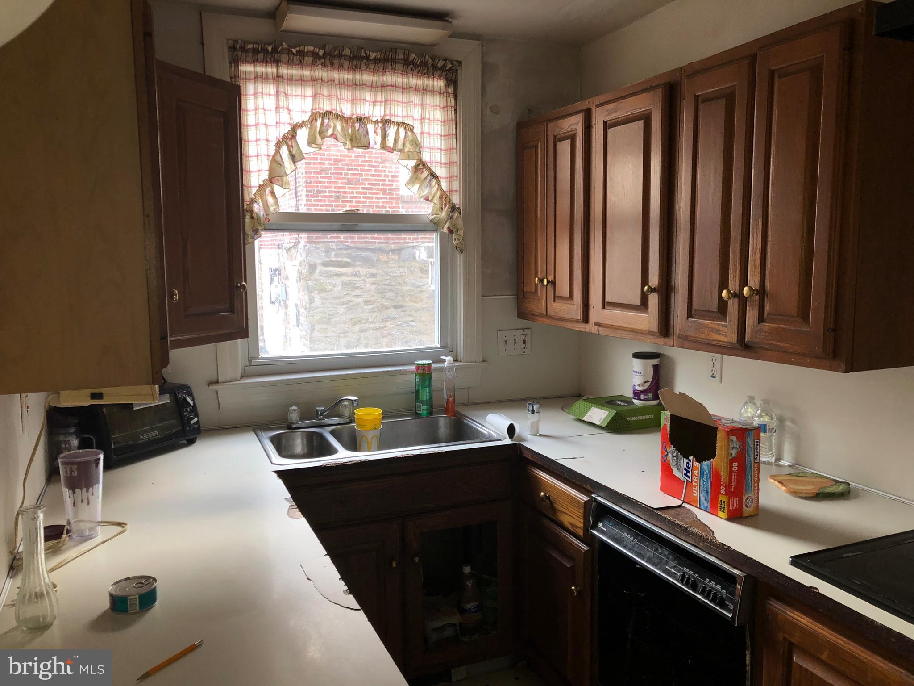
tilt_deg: -7.3
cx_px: 457
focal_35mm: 28
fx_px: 739
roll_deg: +0.8
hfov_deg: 63.4
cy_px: 343
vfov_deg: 49.7
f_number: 1.8
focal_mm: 4
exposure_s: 1/35
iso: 20
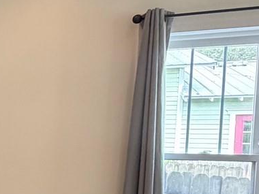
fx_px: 441
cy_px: 165
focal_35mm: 59
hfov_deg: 24.1
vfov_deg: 24.3
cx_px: -150
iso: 250
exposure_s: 1/60
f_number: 2.2
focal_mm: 2.22
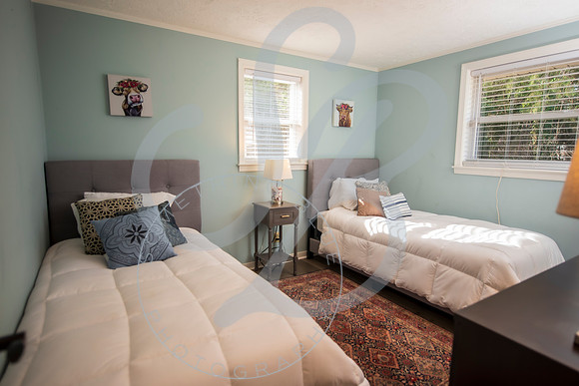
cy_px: 193
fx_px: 316
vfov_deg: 62.9
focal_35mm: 20
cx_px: 284
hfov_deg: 85.0
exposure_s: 1/200
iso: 400
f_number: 2.8
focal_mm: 19
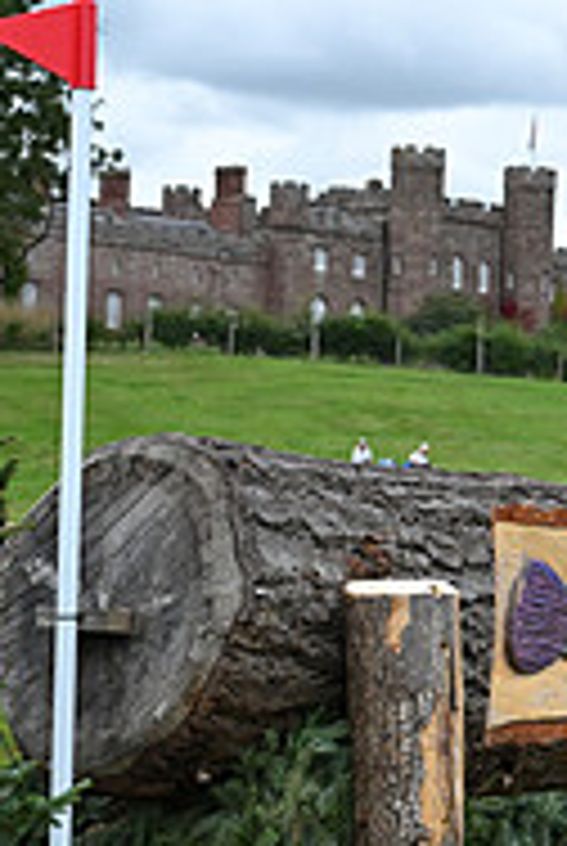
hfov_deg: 8.4
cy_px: 443
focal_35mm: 154
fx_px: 3625
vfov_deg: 13.3
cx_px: 1184
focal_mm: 50
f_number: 5.6
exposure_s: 1/1250
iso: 800
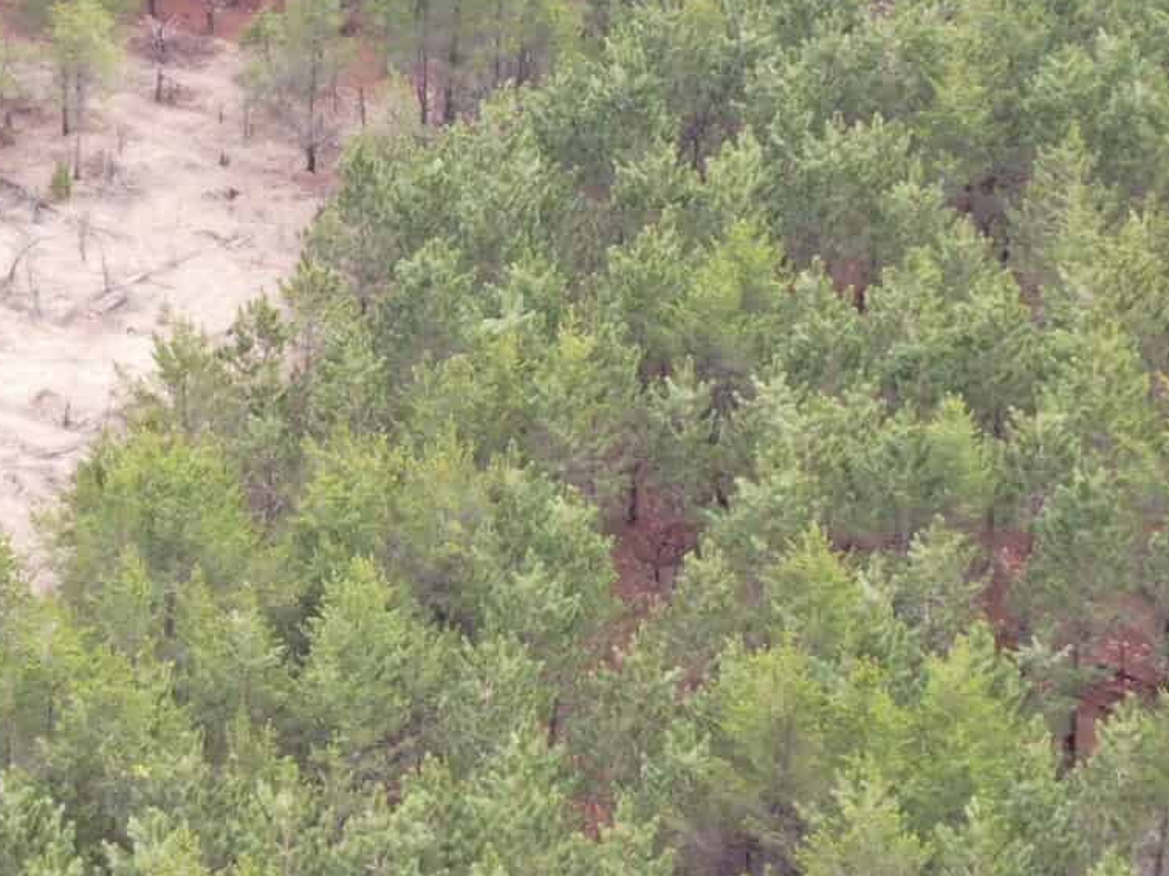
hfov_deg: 12.4
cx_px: -245
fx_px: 5267
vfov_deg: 9.5
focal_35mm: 156
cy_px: 37
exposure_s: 1/120
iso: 100
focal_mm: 8.23
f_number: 3.7
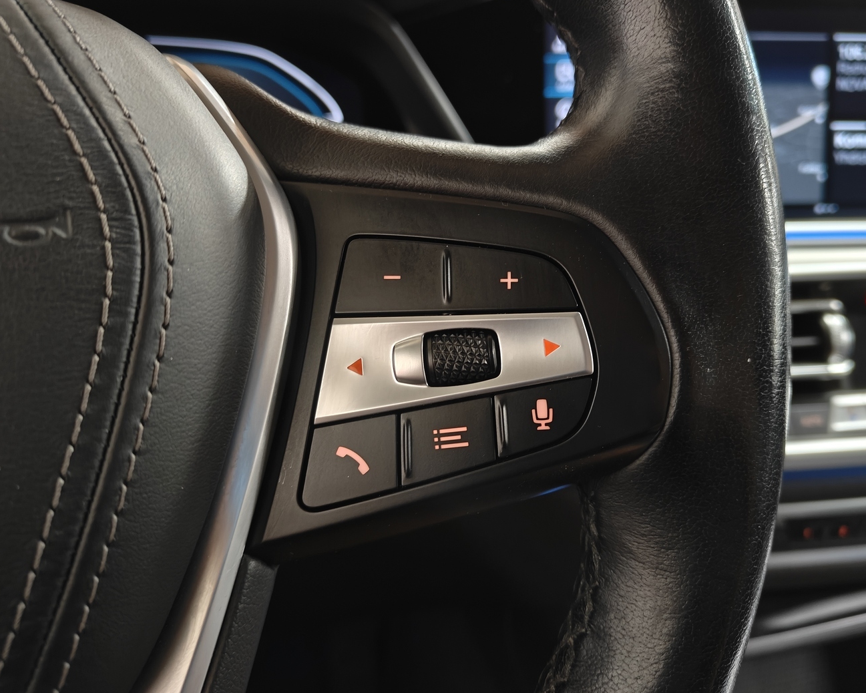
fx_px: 666
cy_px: 345
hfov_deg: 66.0
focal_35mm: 26
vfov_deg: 54.9
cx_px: 441
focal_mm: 5.59
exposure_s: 1/24
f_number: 1.8
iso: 1250
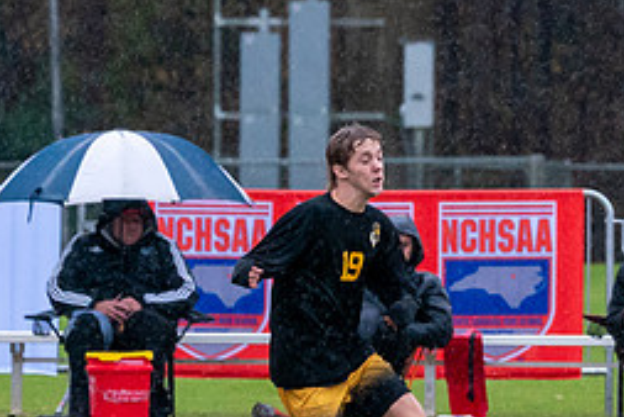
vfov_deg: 1.4
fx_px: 17395
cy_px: 418
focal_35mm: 1003
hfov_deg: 2.1
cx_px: 899
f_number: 5.6
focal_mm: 244
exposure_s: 1/1000
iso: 3200
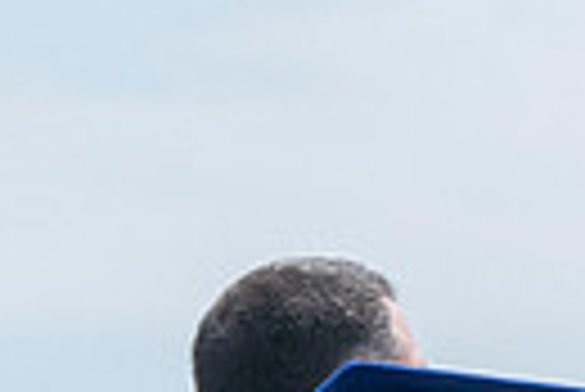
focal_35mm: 768
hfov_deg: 2.7
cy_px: 664
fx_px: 12494
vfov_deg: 1.8
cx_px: -514
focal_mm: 70
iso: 200
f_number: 13
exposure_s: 1/250
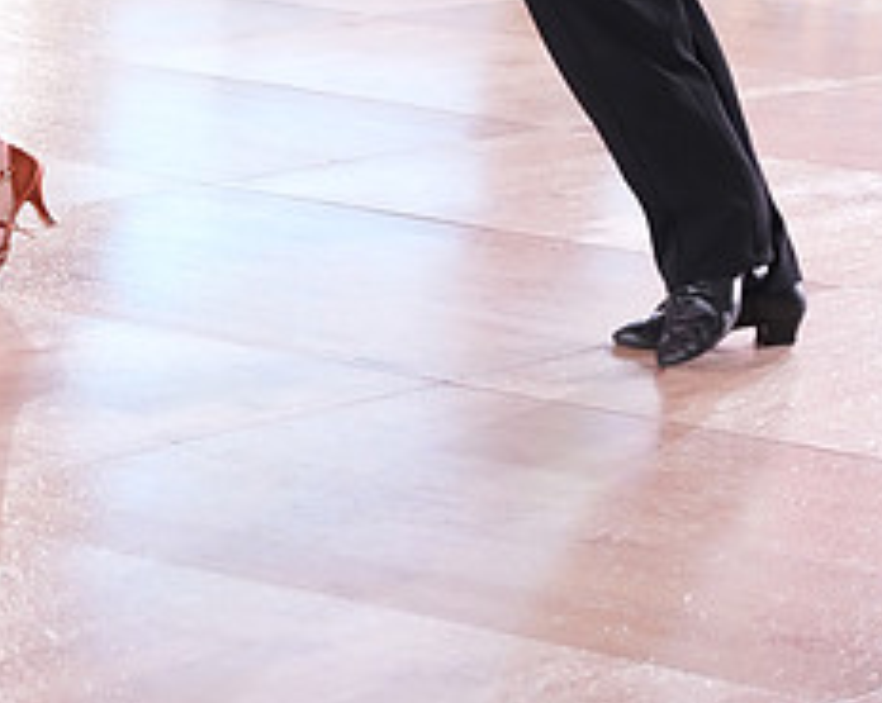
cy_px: -350
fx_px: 4719
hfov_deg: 10.7
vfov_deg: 8.3
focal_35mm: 181
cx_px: 298
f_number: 4
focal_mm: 77
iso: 3200
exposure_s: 1/400
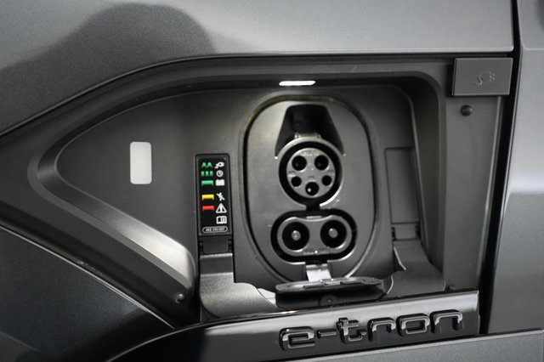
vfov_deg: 53.1
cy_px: 181
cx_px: 272
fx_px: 362
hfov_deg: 73.8
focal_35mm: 24
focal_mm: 24
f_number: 2.8
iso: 6400
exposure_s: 1/160
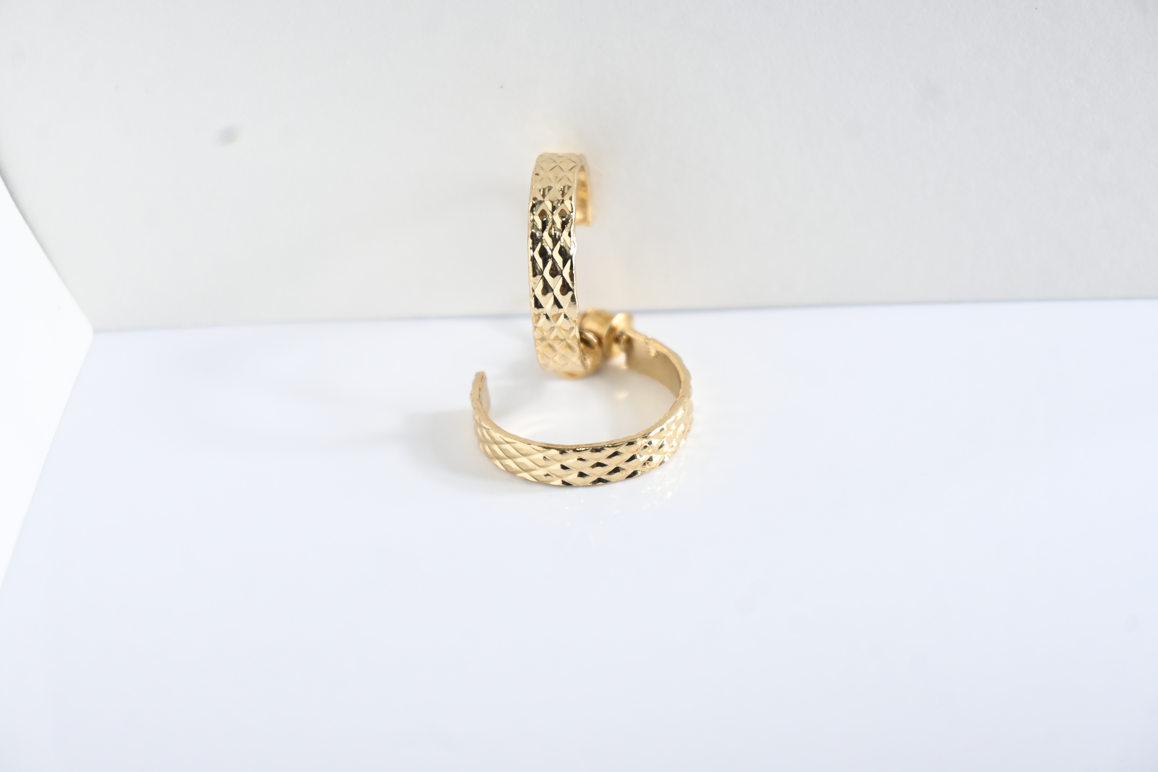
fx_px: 2268
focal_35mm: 70
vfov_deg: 19.3
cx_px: 579
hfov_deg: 28.6
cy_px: 386
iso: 400
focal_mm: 47
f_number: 6
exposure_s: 1/160
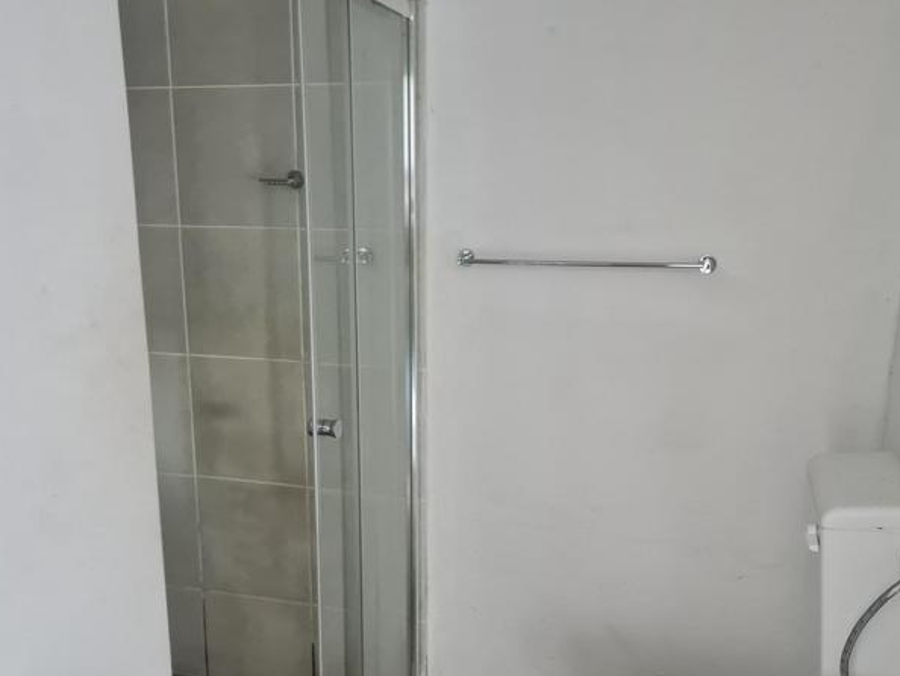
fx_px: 910
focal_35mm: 35
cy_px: 418
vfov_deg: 40.5
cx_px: 470
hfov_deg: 52.6
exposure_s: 1/50
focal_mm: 5.4
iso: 640
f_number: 1.8
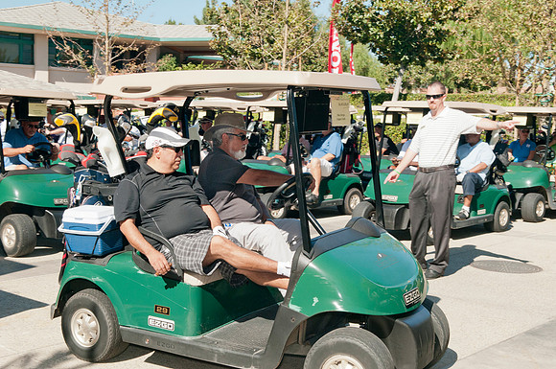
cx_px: 278
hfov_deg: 41.2
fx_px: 740
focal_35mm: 48
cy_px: 184
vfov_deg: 28.0
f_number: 9
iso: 400
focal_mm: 32
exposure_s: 1/200
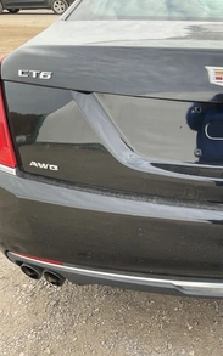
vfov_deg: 47.2
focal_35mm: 42
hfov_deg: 28.3
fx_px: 409
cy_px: 176
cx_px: 233
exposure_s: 1/289
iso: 25
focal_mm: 3
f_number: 1.8
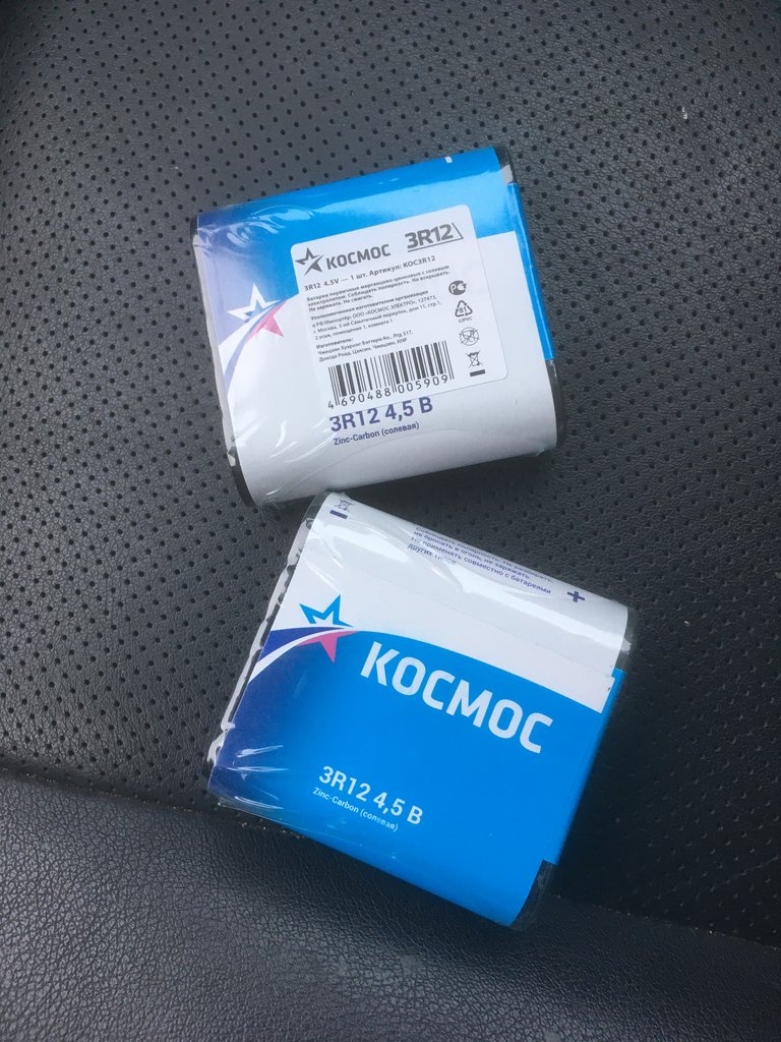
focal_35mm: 29
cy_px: 521
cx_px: 390
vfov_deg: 61.7
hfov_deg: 48.2
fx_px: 872
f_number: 2.2
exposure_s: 1/33
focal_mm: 4.15
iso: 25
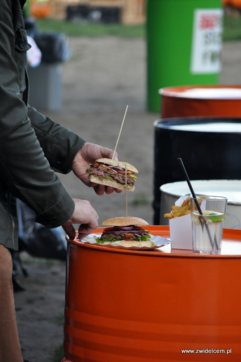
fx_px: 3020
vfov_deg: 6.9
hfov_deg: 4.6
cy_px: 181
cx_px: 120
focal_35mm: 300
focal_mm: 200
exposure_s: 1/500
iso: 800
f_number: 6.3
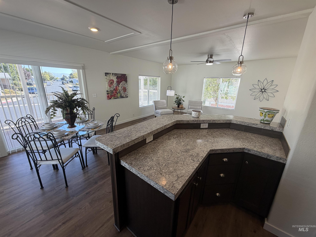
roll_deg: -1.0
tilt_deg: -16.3
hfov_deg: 102.1
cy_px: 118
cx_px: 158
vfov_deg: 85.7
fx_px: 128
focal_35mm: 14
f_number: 2.2
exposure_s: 1/120
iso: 80
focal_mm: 2.22
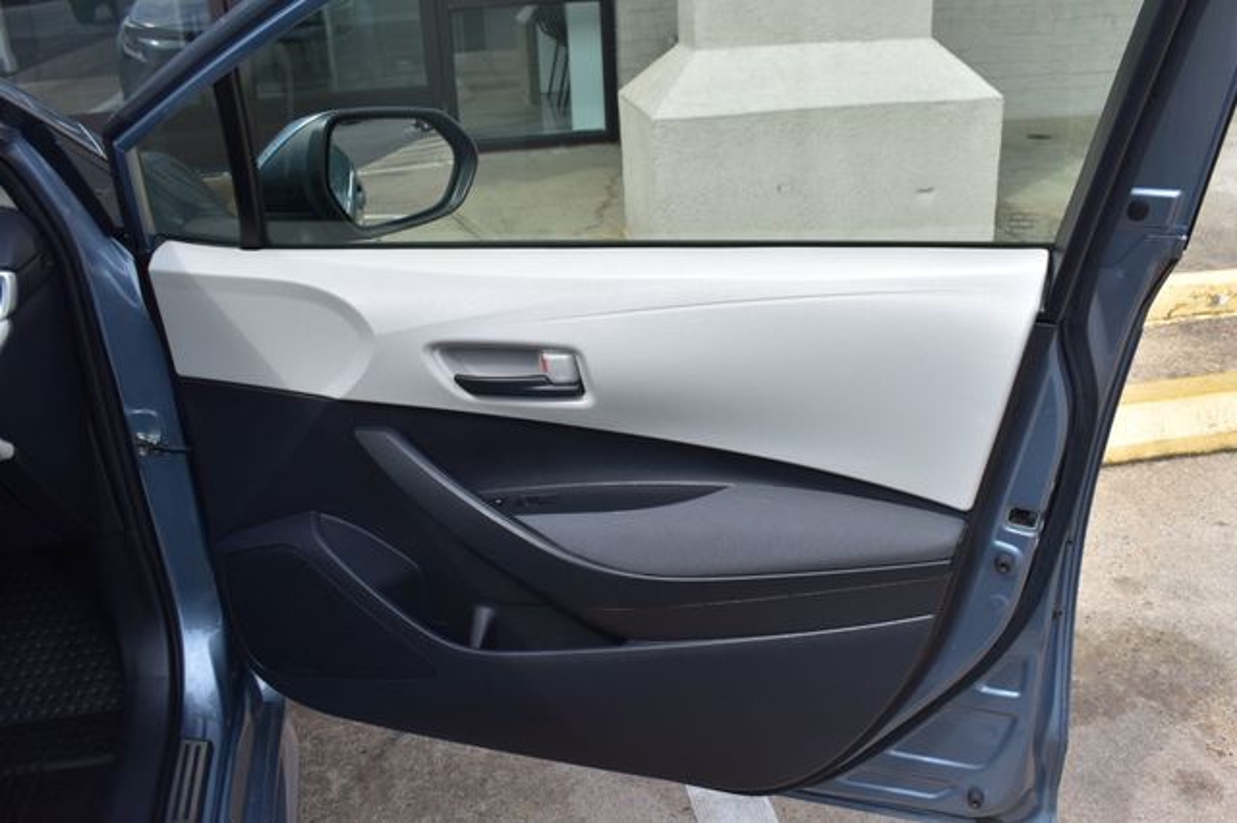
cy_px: 412
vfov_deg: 39.9
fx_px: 1133
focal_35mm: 33
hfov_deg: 57.2
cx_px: 618
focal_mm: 22
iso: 400
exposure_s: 1/400
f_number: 11
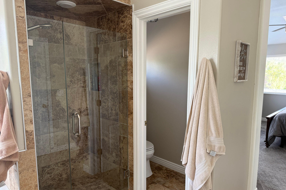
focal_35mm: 25
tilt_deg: -7.3
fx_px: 199
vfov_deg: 51.2
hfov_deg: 71.5
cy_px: 104
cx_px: 143
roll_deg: -0.2
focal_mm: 6.76
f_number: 1.78
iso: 200
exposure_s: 1/121
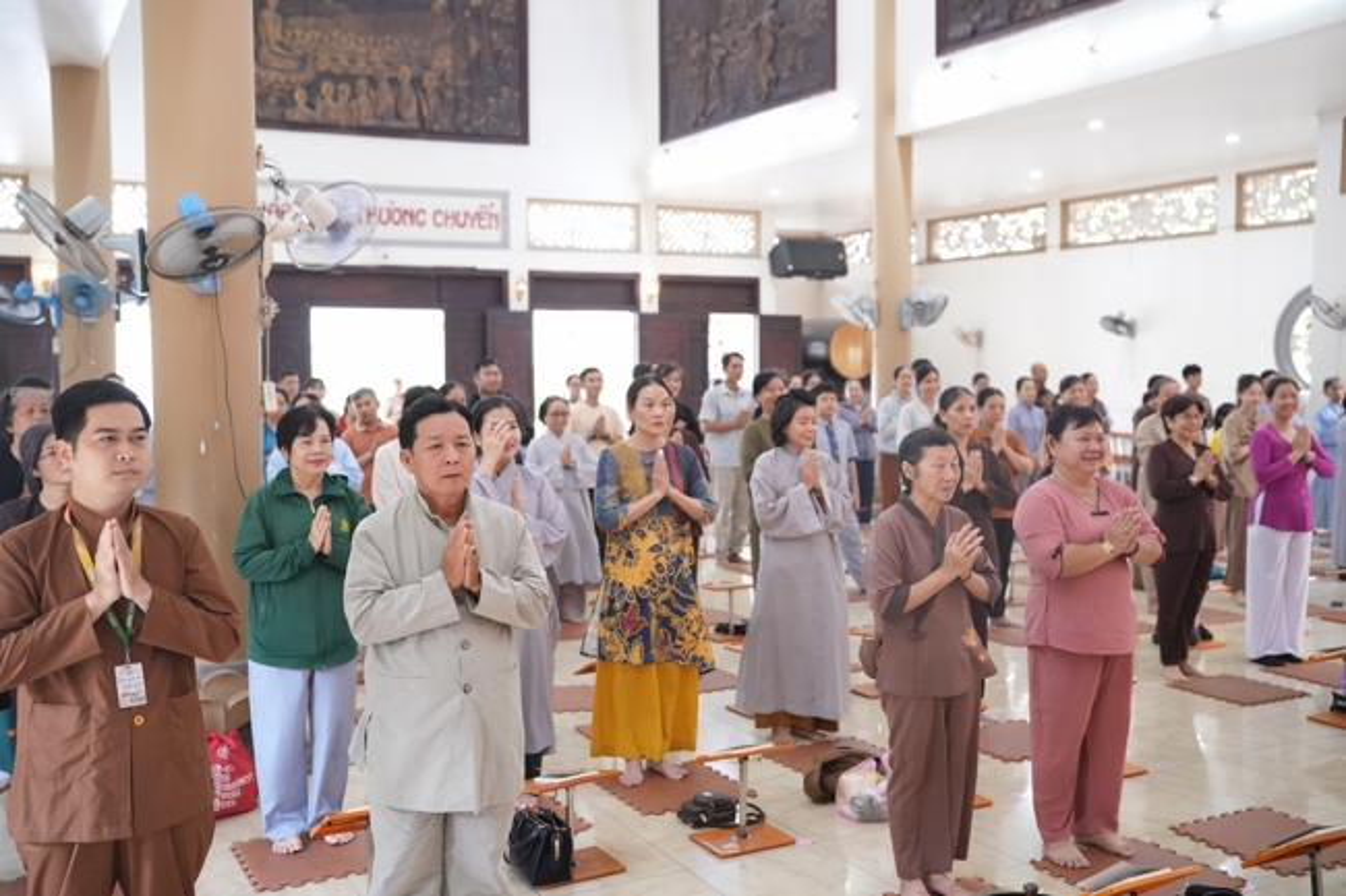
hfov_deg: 54.4
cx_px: 673
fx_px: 1308
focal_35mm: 35
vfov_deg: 37.8
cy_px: 448
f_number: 2.8
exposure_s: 1/250
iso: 4000
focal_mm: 35
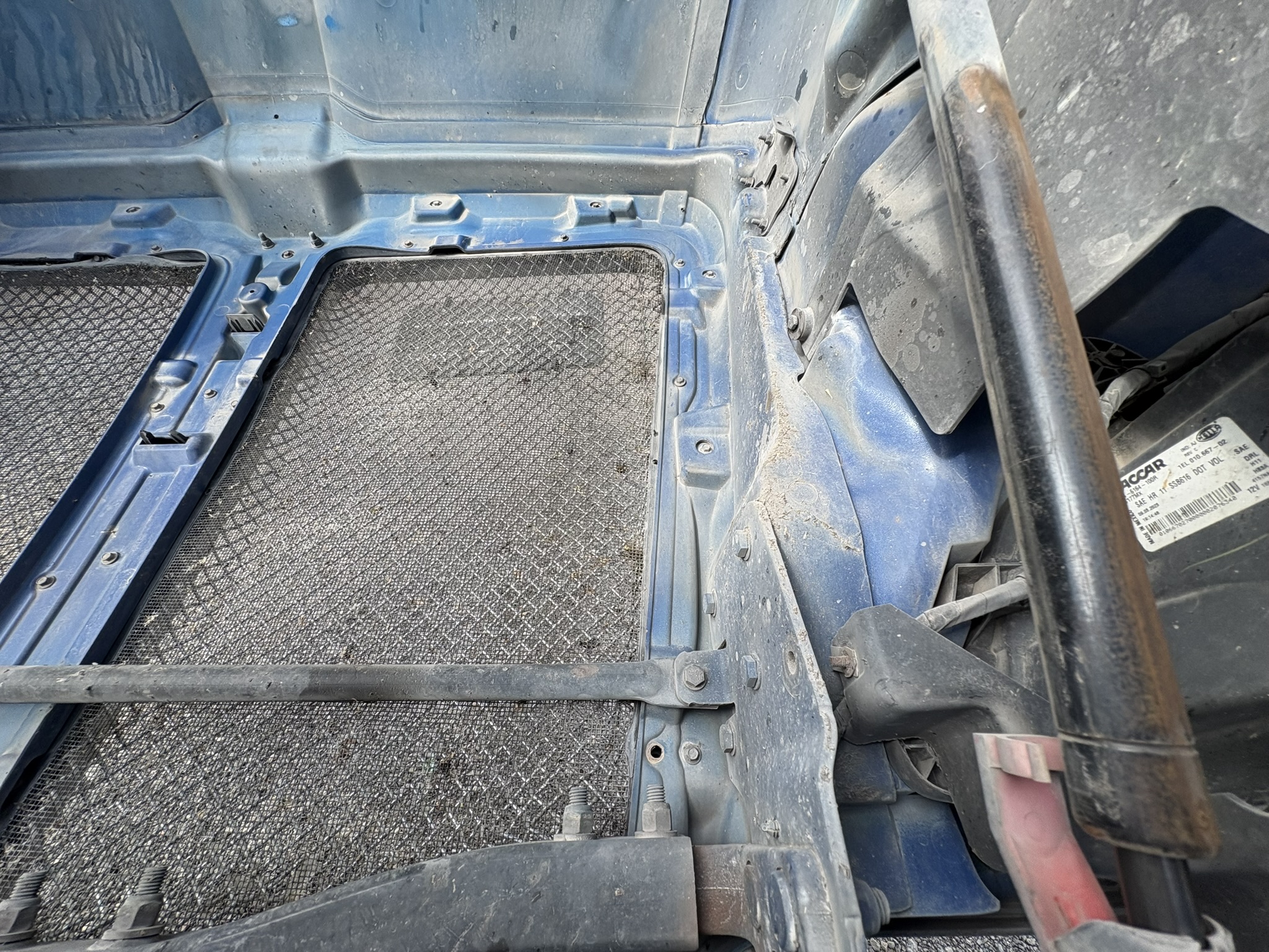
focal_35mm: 14
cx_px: 634
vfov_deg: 85.7
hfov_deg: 102.1
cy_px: 476
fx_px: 513
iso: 64
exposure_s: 1/277
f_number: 2.2
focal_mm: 2.22
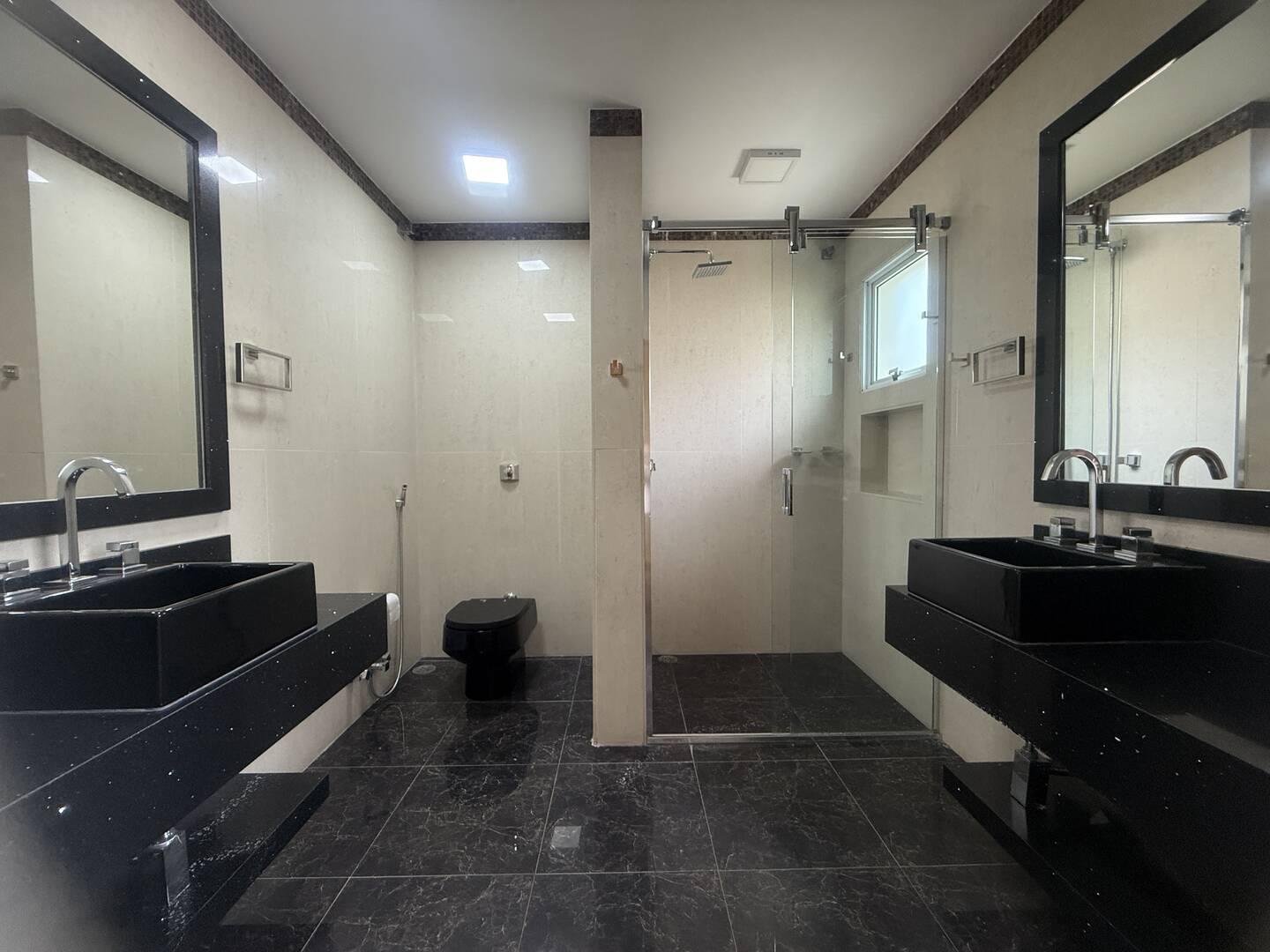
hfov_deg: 102.1
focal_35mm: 14
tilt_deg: -1.0
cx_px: 635
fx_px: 514
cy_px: 476
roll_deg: +0.5
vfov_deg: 85.7
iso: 250
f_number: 2.2
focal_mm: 2.22
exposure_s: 1/99
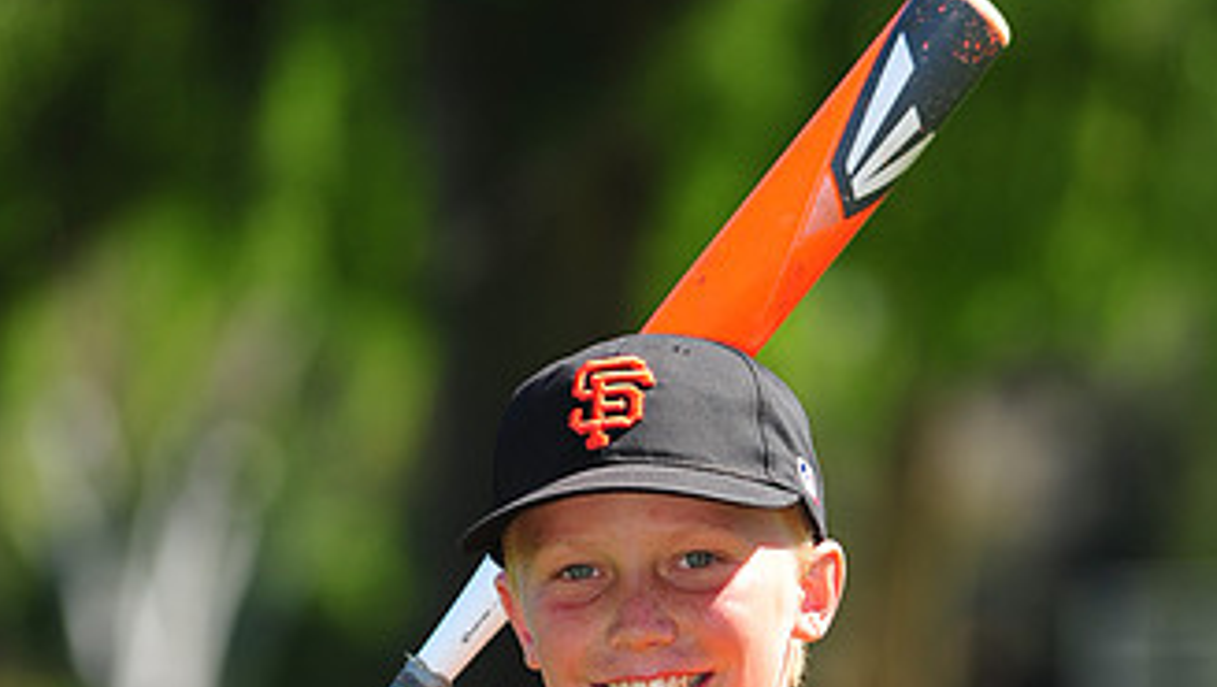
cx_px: 620
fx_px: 11948
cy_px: 813
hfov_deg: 5.8
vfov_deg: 3.3
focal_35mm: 370
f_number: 4.5
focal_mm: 200
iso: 200
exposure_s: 1/800
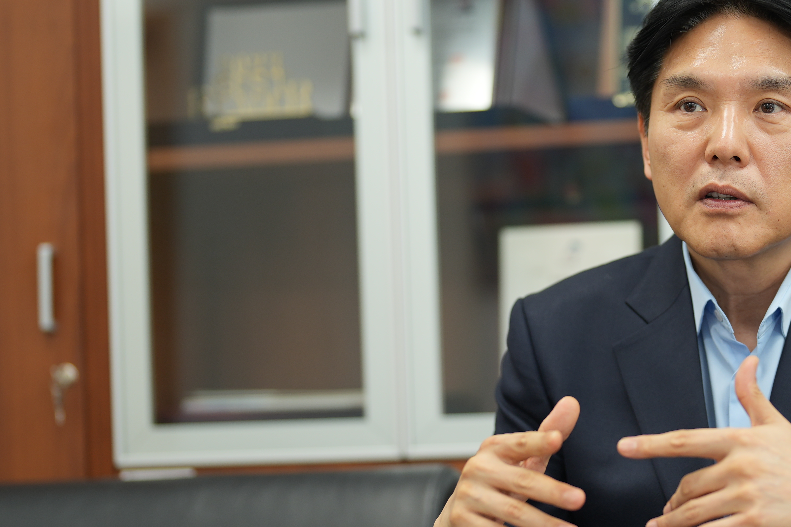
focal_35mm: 115
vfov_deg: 11.9
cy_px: 305
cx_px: 591
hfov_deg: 17.7
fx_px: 2526
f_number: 1.2
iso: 100
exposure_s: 1/200
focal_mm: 50
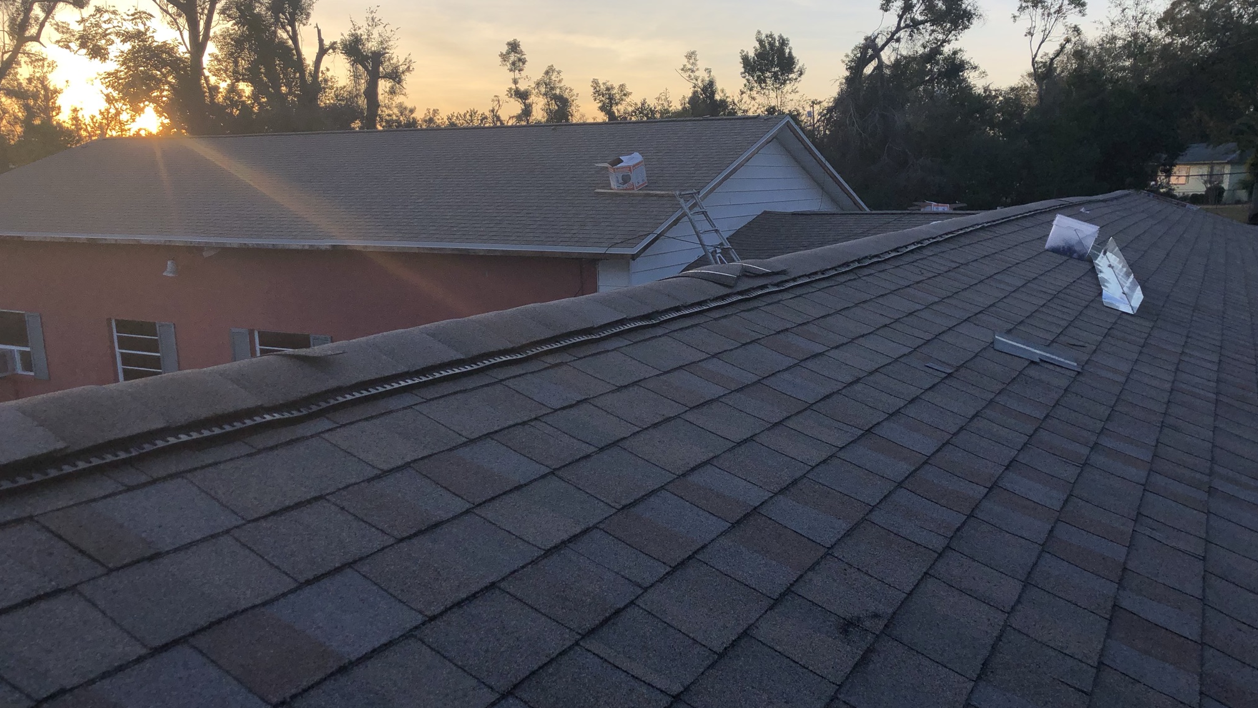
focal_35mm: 31
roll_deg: +0.6
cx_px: 637
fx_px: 1034
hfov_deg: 62.6
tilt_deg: -13.6
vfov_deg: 37.6
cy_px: 430
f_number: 1.8
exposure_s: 1/991
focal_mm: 4
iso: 20
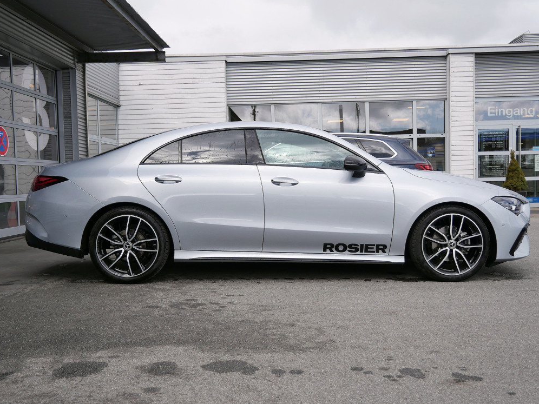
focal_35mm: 37
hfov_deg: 50.1
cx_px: 271
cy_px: 204
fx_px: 576
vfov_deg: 38.7
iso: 200
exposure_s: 1/800
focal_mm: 18
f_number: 4
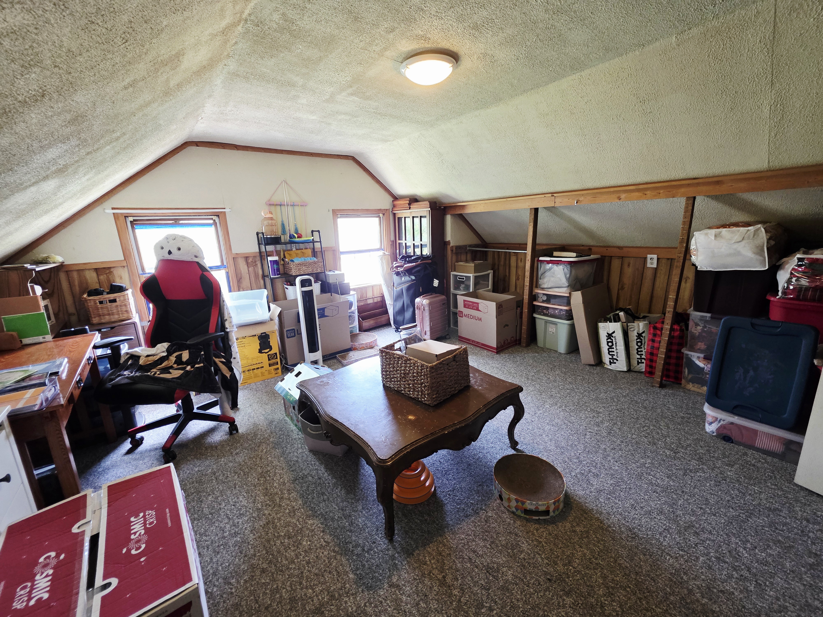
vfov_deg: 89.9
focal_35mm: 13
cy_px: 308
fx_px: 309
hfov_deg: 106.2
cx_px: 412
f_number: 1.9
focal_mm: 2.2
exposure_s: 1/60.2
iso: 500
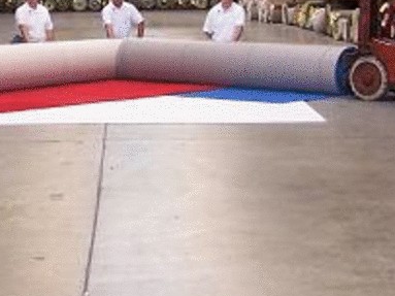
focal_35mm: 107
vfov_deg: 13.6
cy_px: 5
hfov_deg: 18.2
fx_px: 1221
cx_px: 74
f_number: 2.8
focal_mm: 6.7
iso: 140
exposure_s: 1/15
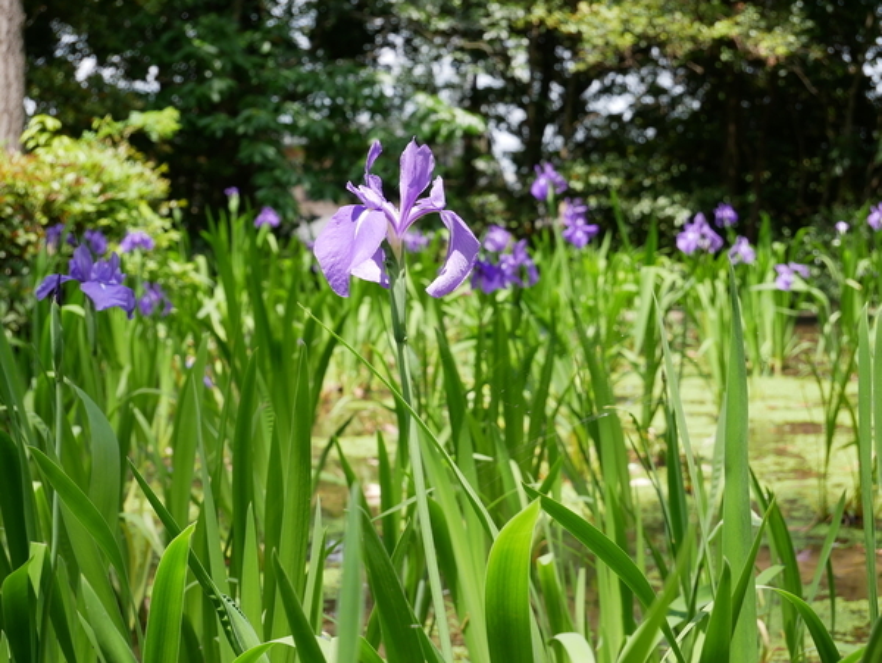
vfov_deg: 22.3
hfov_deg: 29.4
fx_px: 1683
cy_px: 332
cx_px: 441
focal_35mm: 66
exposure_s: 1/200
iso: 200
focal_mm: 33
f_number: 6.3
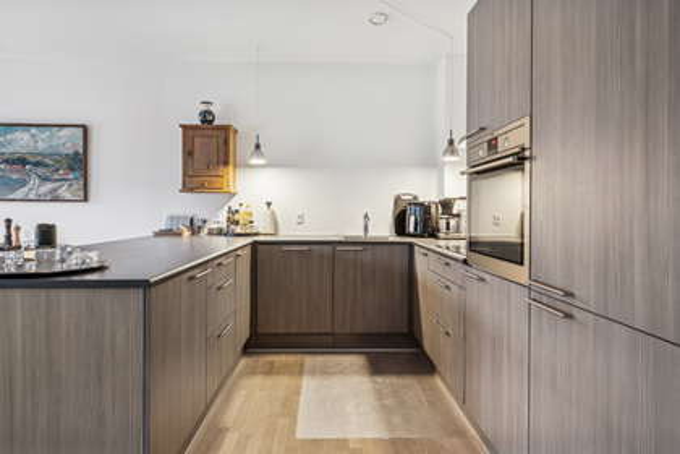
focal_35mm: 20
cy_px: 227
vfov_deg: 63.2
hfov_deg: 85.4
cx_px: 340
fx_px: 368
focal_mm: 19.5
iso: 640
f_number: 9
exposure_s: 1/5
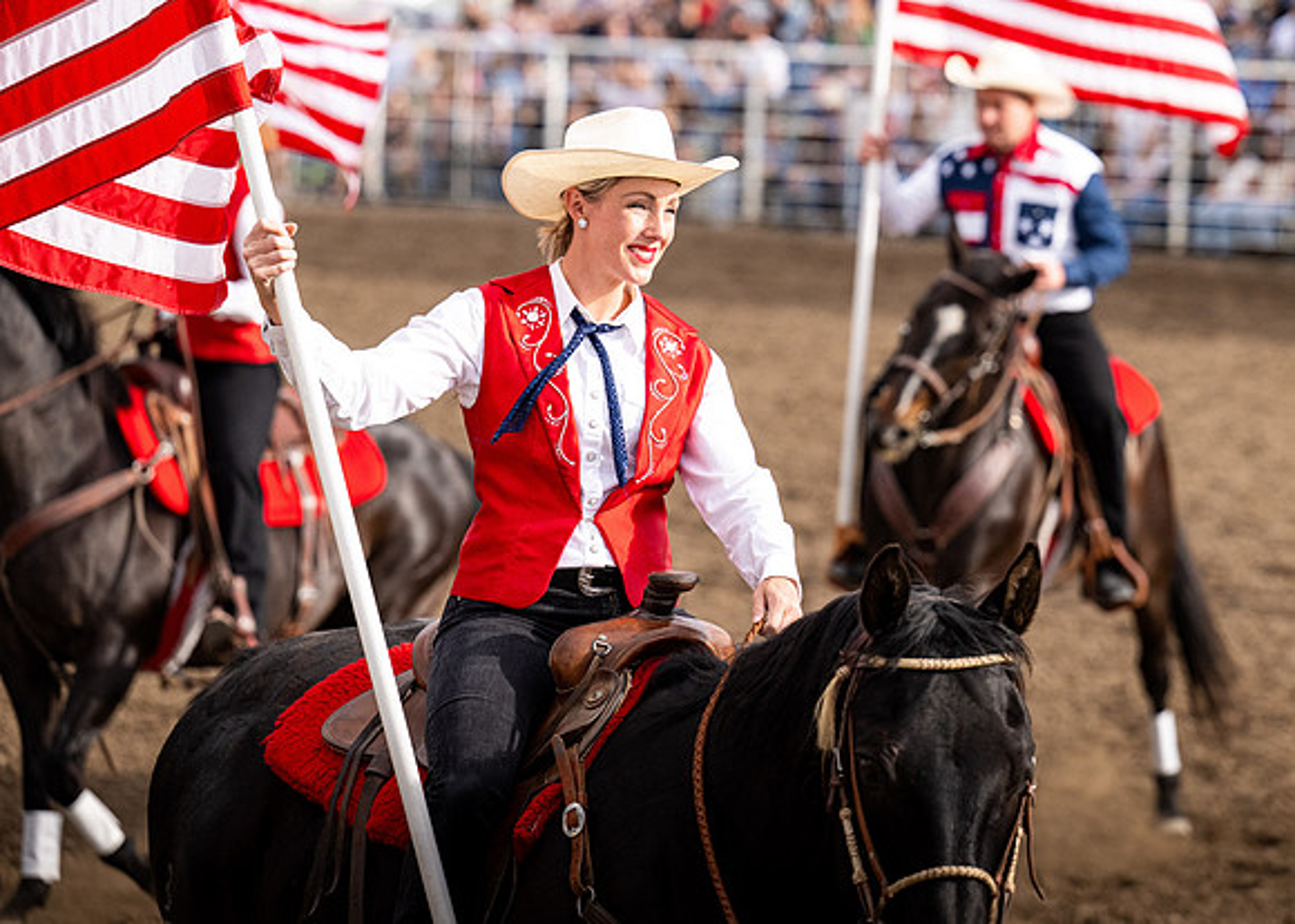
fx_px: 6224
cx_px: 807
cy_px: 373
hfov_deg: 11.9
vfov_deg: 8.5
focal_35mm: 169
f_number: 3.5
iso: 1250
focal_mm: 135
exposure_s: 1/6400
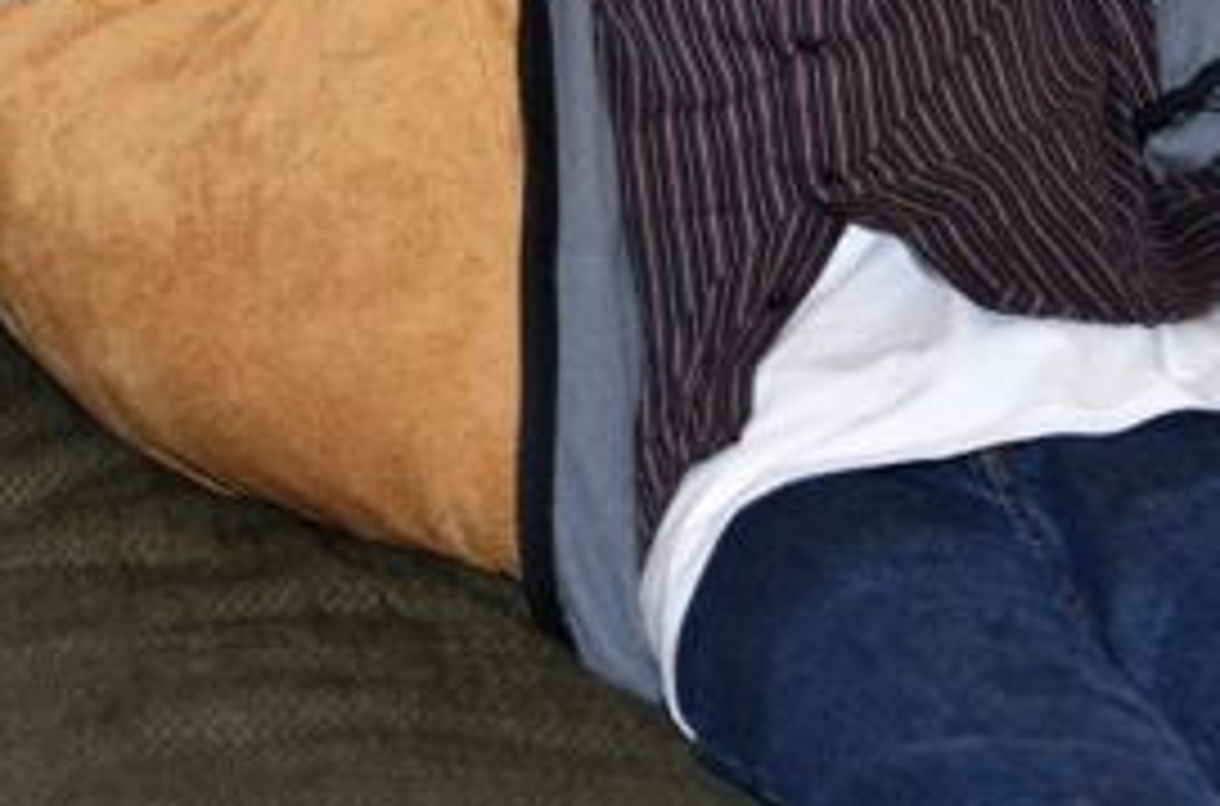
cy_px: -88
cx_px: -113
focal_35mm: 124
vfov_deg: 10.8
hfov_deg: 16.1
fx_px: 4196
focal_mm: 35
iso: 100
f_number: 4
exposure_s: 1/60
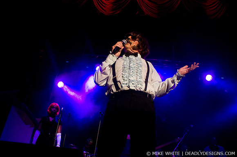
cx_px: 118
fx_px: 197
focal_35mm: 30
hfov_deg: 62.0
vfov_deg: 43.5
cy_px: 78
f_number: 2.8
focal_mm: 20
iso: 640
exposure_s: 1/60
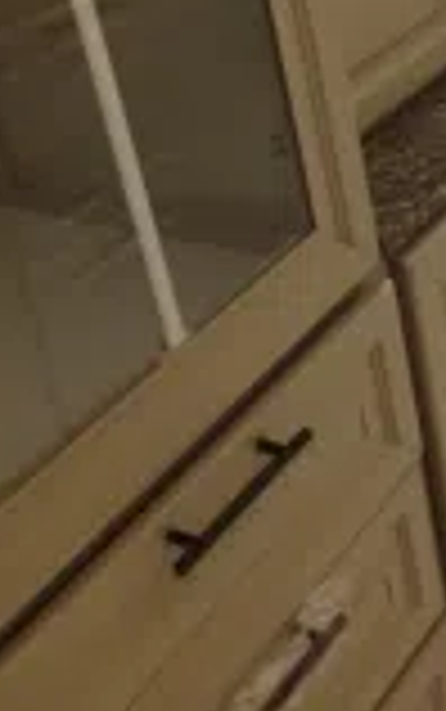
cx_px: 496
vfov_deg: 29.3
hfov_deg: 18.7
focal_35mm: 67
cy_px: 63
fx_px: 1301
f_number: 1.8
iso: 400
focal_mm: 4.6
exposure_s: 1/30
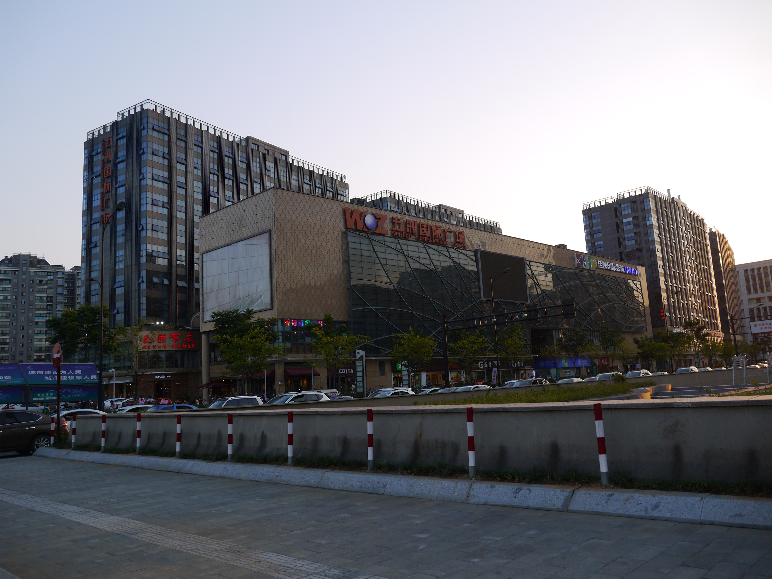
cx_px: 386
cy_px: 290
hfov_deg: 63.4
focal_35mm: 28
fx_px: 624
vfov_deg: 49.7
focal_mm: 14
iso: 160
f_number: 5
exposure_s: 1/250
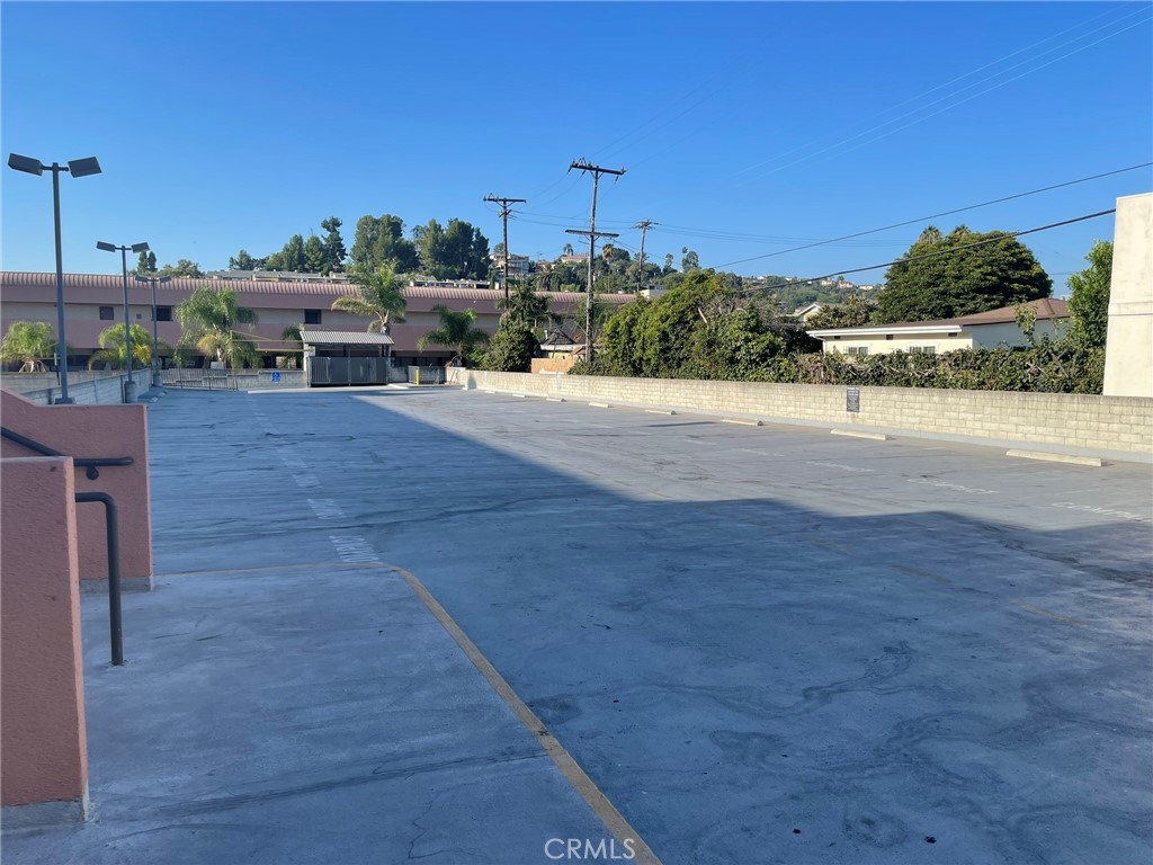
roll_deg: -0.6
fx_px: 833
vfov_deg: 54.9
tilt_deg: -5.9
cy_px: 432
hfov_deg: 69.4
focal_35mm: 25
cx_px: 576
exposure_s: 1/2012
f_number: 1.6
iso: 32
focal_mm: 5.1
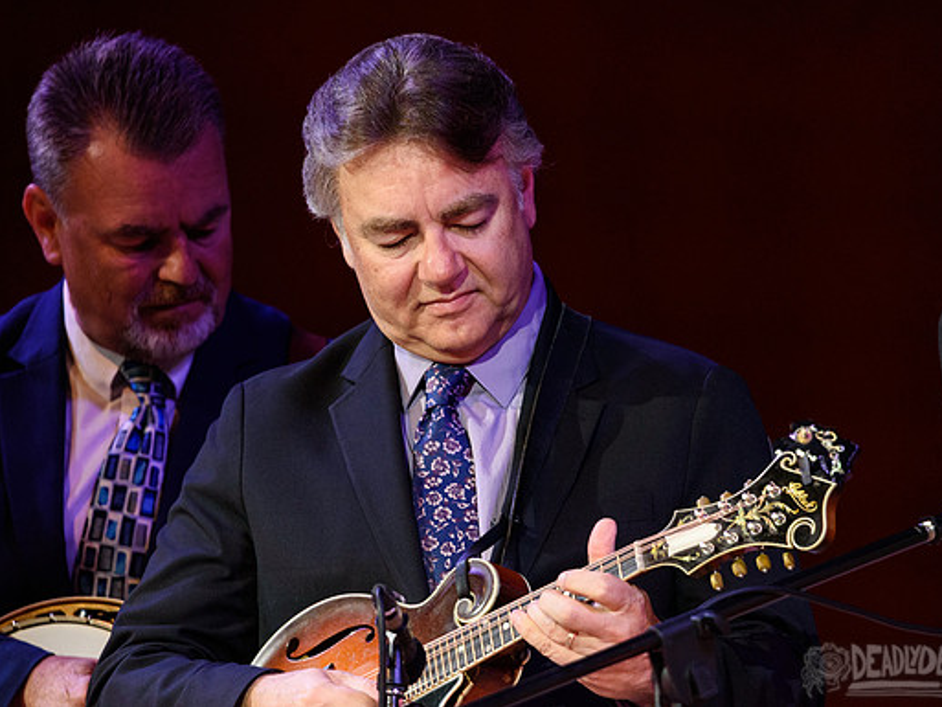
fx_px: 17747
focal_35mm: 652
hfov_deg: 3.0
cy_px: 354
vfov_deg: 2.3
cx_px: 487
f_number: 6.3
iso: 2500
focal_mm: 600
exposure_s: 1/320
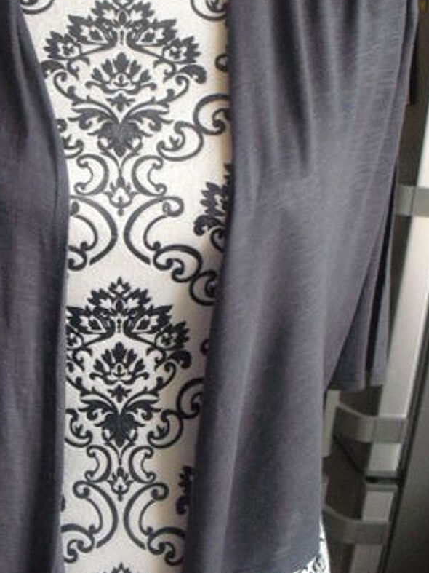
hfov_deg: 23.9
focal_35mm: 61
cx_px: 137
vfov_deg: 31.7
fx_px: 1008
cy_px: 283
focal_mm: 6.3
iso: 800
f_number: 3.1
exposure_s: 1/30
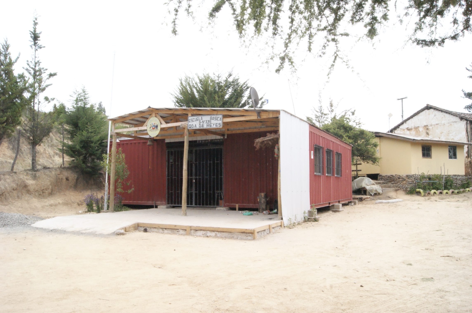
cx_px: 236
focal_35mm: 27
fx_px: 354
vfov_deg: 47.8
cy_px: 156
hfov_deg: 67.4
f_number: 20
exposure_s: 1/200
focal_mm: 18
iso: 1600
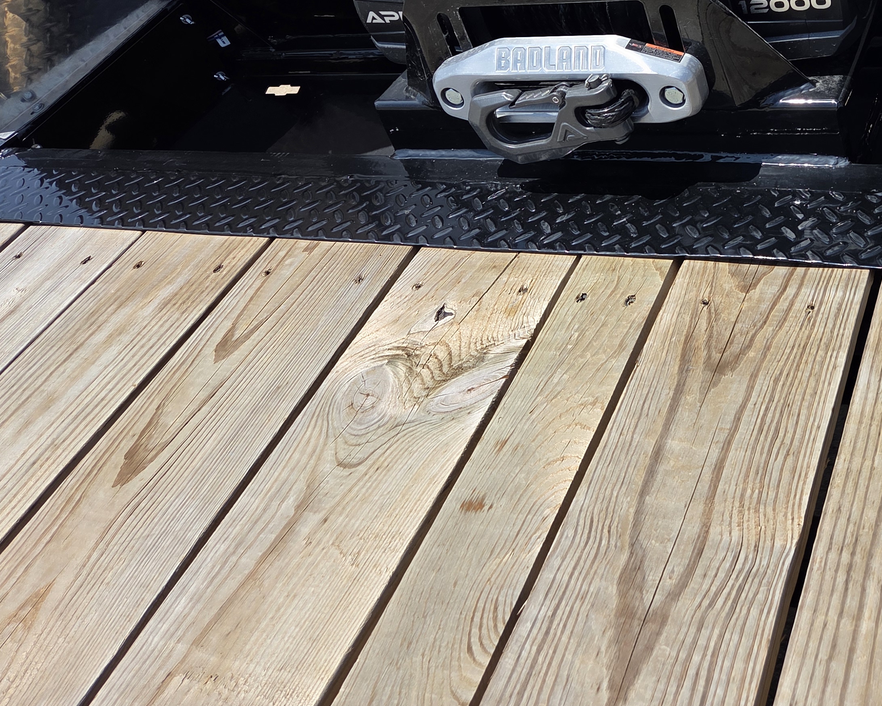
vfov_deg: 35.5
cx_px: 729
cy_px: 159
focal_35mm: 41
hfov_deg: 42.4
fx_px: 1070
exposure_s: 1/4274
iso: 80
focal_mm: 5.4
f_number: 1.8
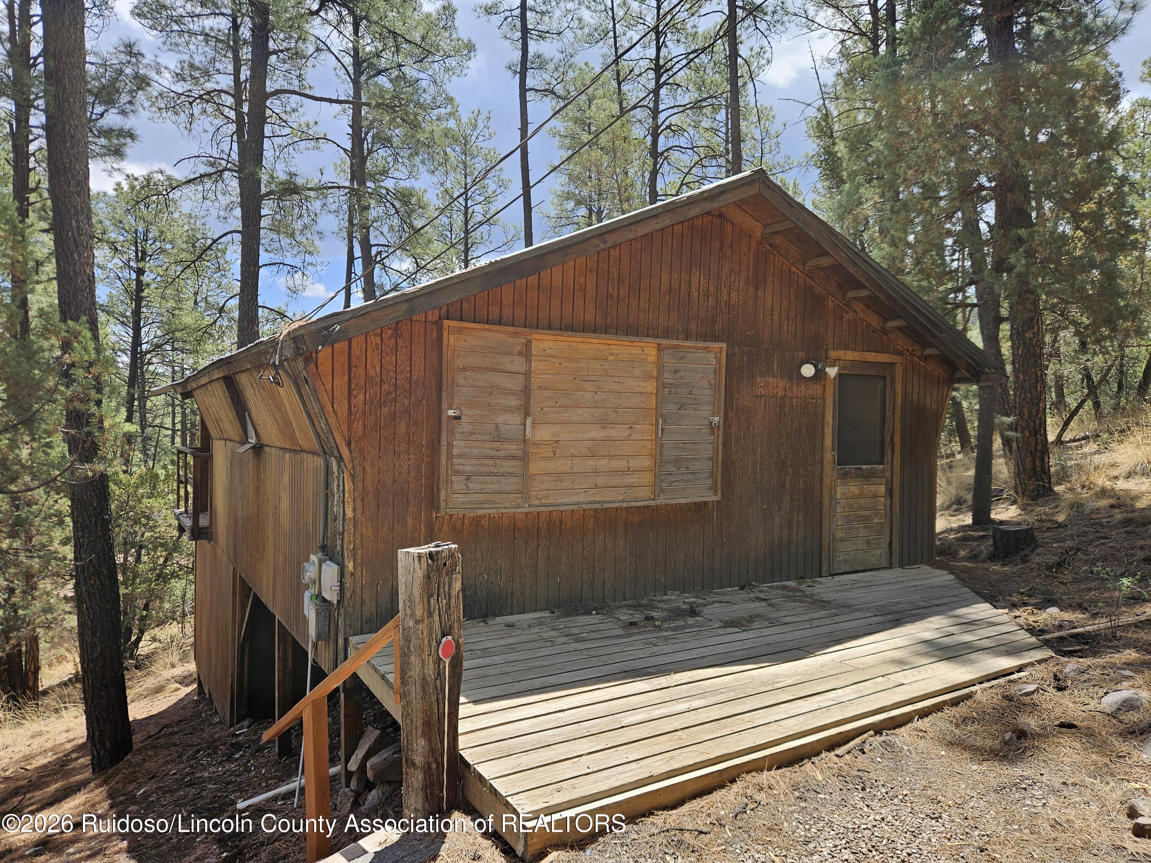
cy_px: 432
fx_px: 765
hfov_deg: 73.9
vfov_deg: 58.9
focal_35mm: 23
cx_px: 576
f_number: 1.8
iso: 25
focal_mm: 5.4
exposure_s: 1/752
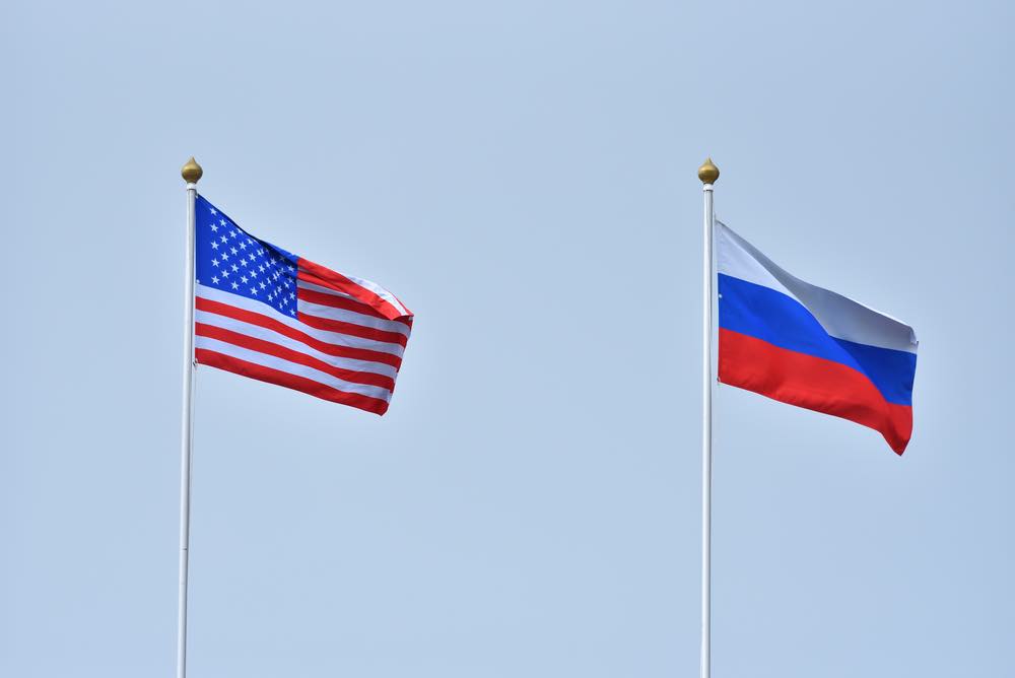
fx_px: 5642
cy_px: 339
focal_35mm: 200
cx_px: 508
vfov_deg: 6.9
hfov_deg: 10.3
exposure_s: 1/2000
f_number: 4
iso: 100
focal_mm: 200
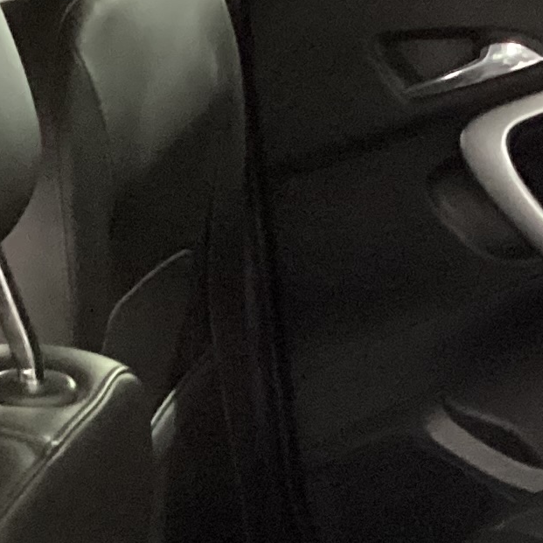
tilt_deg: -26.2
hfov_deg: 12.0
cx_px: 577
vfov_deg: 11.8
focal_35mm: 144
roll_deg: +9.6
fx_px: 2556
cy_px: 700
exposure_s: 1/17
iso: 640
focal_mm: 3.3
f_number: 2.4
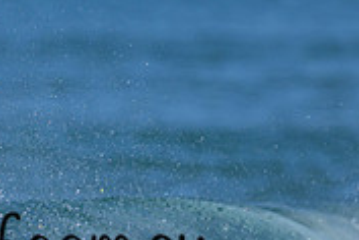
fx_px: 35708
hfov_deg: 0.6
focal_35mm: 3581
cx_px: -143
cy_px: 319
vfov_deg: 0.4
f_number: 6.3
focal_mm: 800
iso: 180
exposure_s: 1/2000
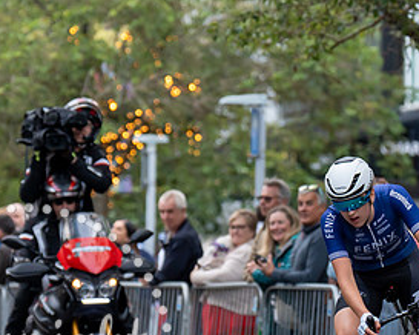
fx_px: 4746
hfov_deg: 5.1
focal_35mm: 383
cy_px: 195
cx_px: 262
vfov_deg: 4.0
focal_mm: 115
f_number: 2.8
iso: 640
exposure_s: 1/800
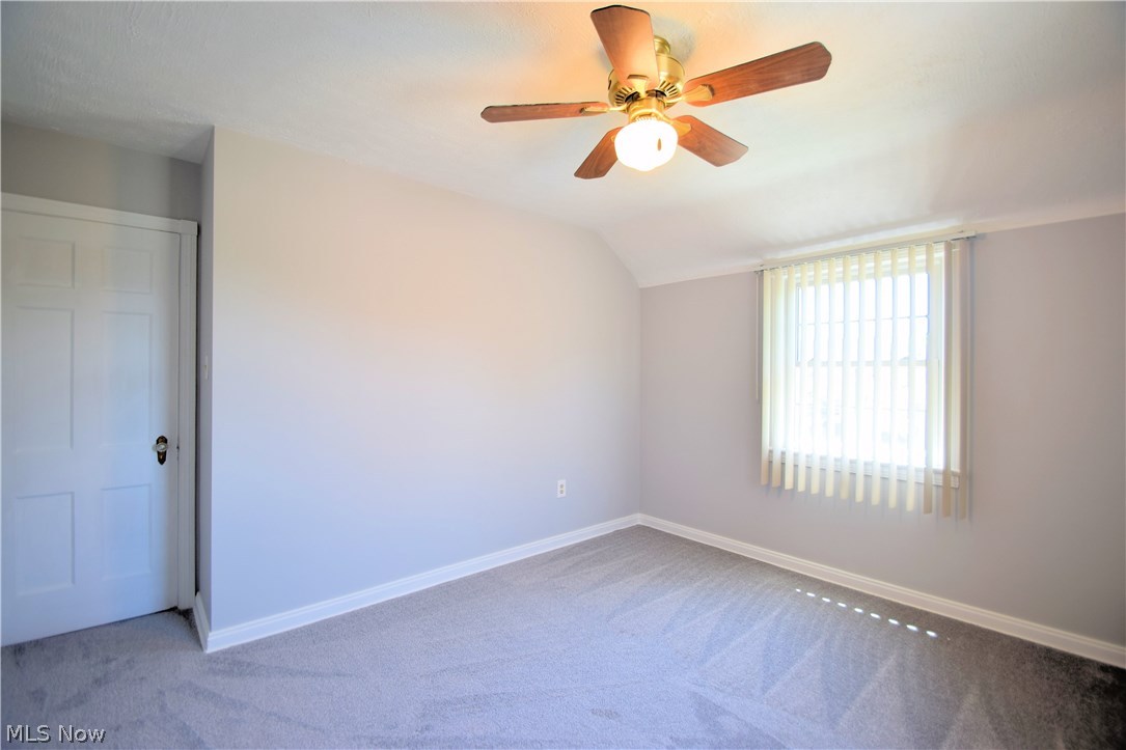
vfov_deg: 77.3
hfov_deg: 100.4
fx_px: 469
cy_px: 375
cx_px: 563
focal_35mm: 15
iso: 110
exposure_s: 1/15
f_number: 3.5
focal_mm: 10
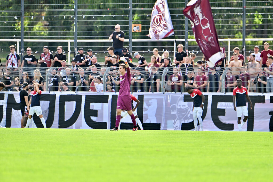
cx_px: 136
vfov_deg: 3.6
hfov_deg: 5.4
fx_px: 2882
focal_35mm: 380
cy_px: 91
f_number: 5.6
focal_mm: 380
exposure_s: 1/2000
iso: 800
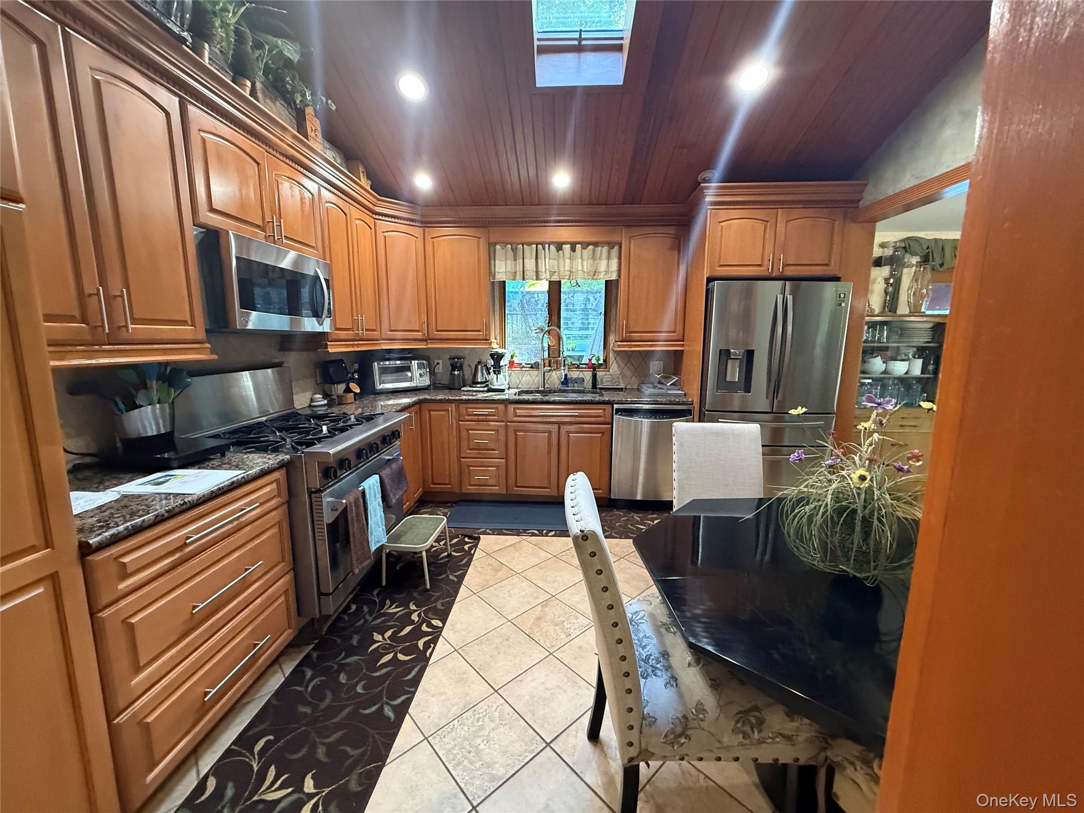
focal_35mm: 14
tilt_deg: -9.2
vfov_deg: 85.7
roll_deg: -0.5
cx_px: 542
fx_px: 438
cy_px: 406
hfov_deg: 102.1
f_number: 2.2
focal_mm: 2.22
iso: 640
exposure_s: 1/60
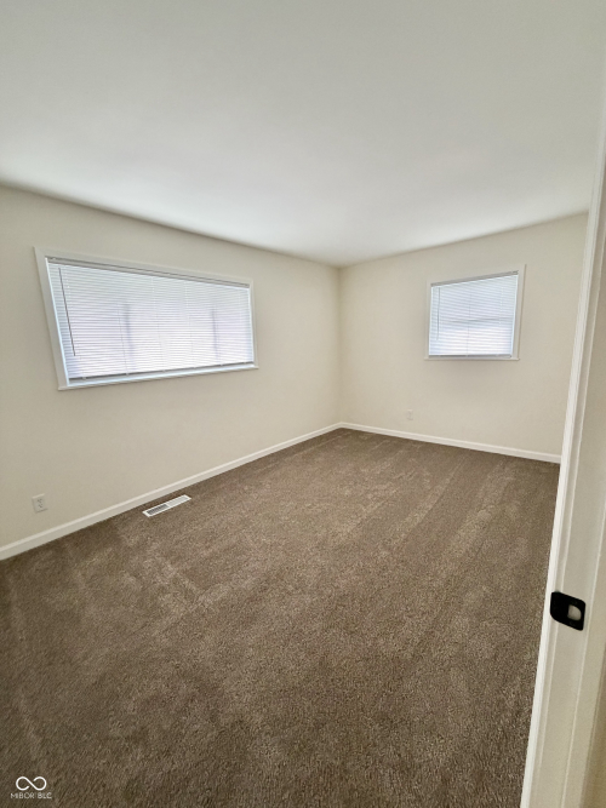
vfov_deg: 102.1
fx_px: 327
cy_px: 404
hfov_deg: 85.7
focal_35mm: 14
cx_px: 303
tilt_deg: -9.9
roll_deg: +2.3
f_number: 2.2
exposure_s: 1/60
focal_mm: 2.22
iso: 320
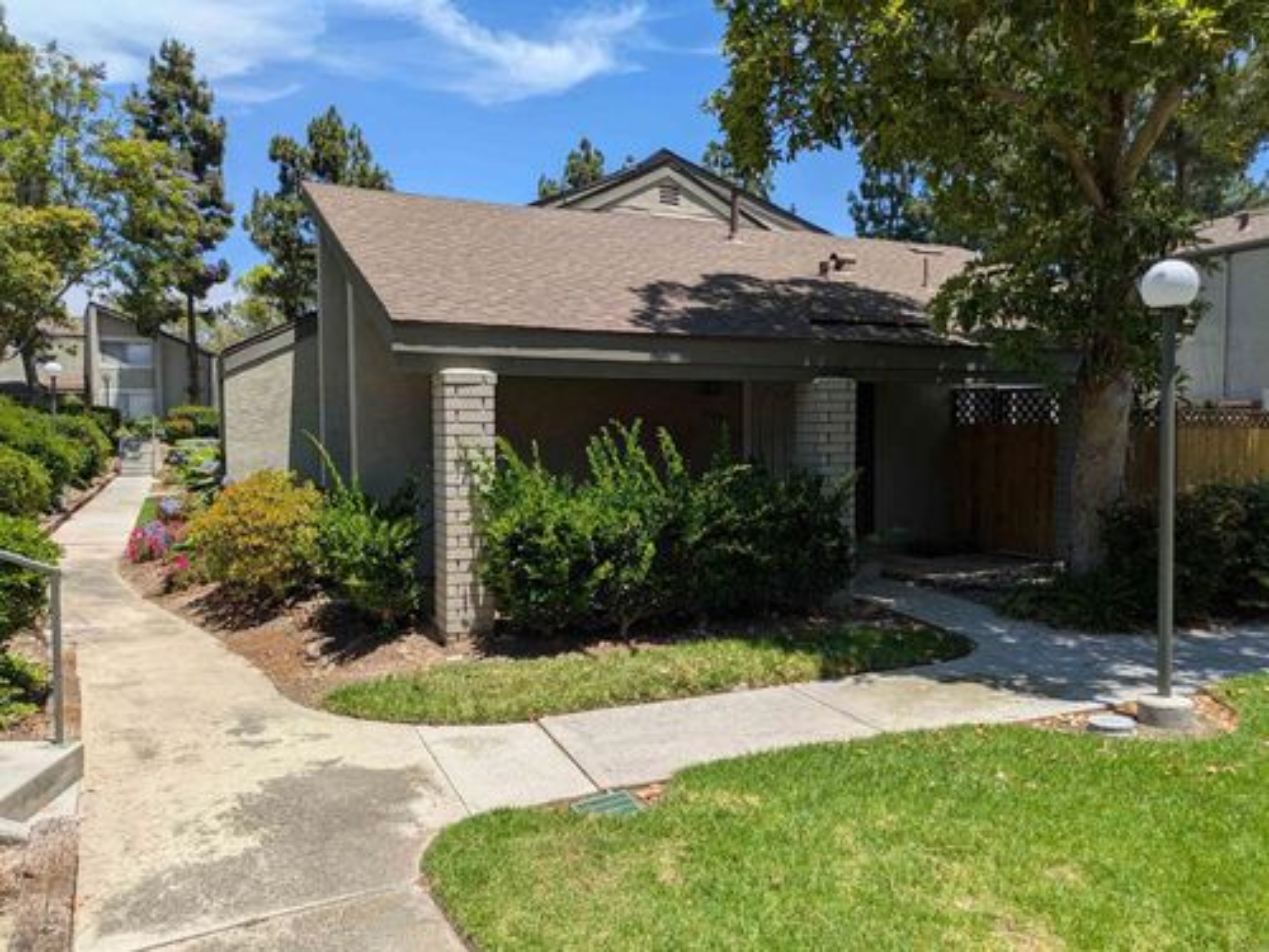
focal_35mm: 25
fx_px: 916
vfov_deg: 54.9
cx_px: 634
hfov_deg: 69.4
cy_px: 476
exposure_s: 1/1821
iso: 50
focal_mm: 5.43
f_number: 1.89
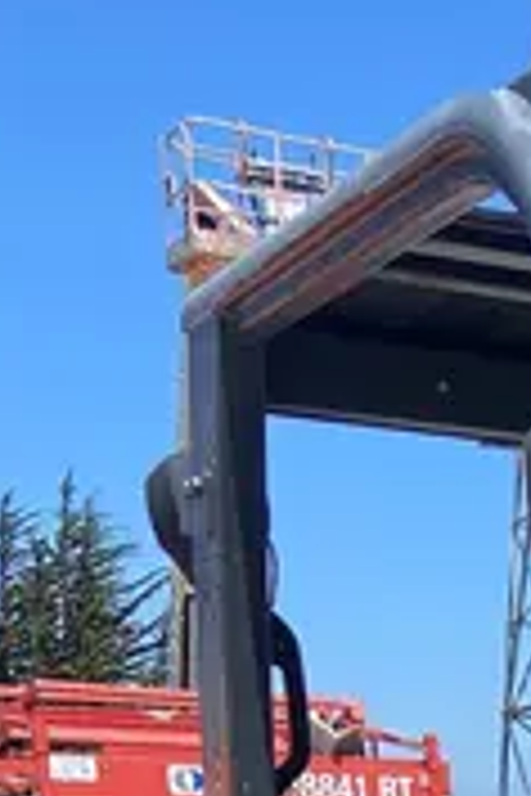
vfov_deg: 15.3
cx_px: 1116
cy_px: 1513
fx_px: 2478
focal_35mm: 112
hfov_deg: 11.0
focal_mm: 4.25
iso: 32
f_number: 1.8
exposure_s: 1/2066
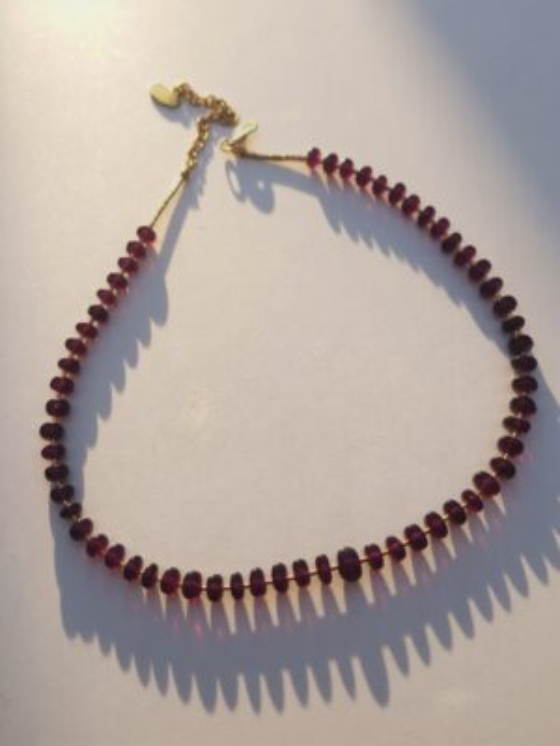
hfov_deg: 53.1
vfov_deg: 67.3
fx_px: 561
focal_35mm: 26
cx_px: 280
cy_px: 373
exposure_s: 1/742
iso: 50
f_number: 1.6
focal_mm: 5.1
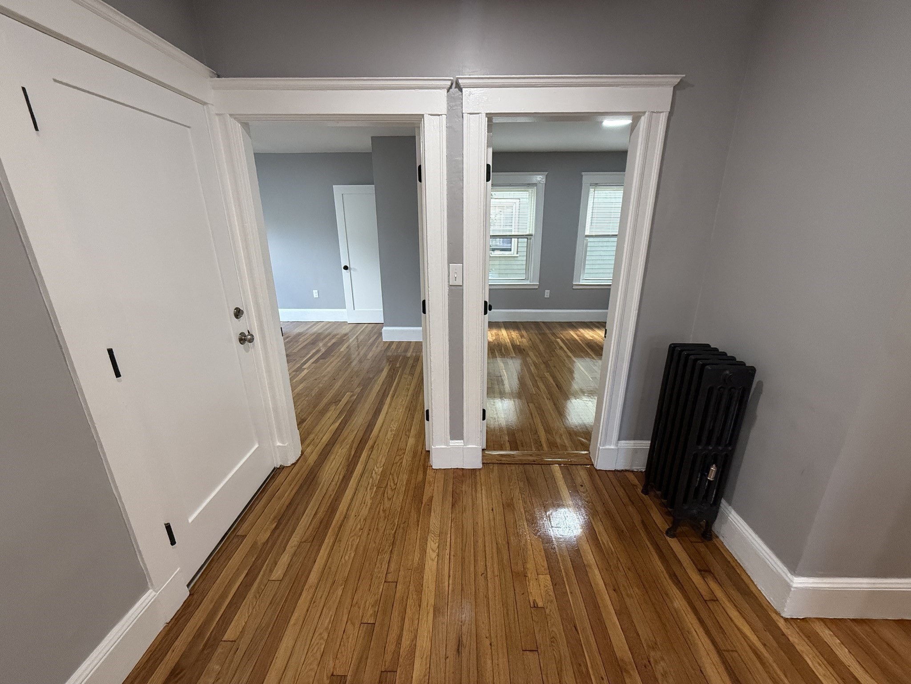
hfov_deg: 102.1
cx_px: 456
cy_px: 342
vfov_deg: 85.7
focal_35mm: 14
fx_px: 368
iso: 320
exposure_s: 1/120
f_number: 2.2
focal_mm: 2.22
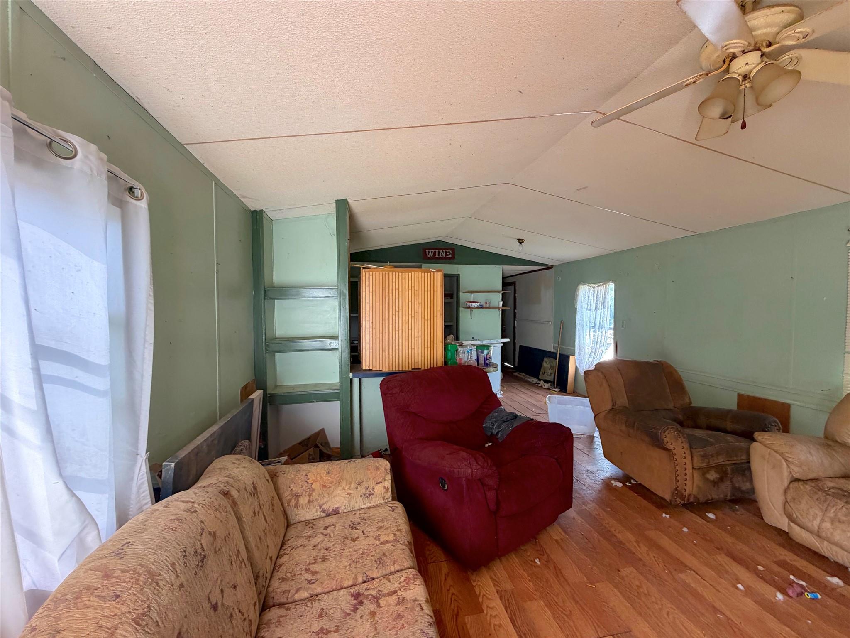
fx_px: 344
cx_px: 425
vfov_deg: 85.7
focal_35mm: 14
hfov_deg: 102.1
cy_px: 319
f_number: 2.2
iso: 200
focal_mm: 2.22
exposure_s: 1/121
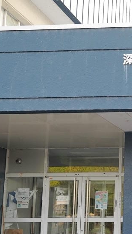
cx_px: 245
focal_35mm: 71
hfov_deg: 14.7
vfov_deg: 29.7
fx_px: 442
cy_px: 142
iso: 500
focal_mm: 31
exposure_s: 1/60
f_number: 4
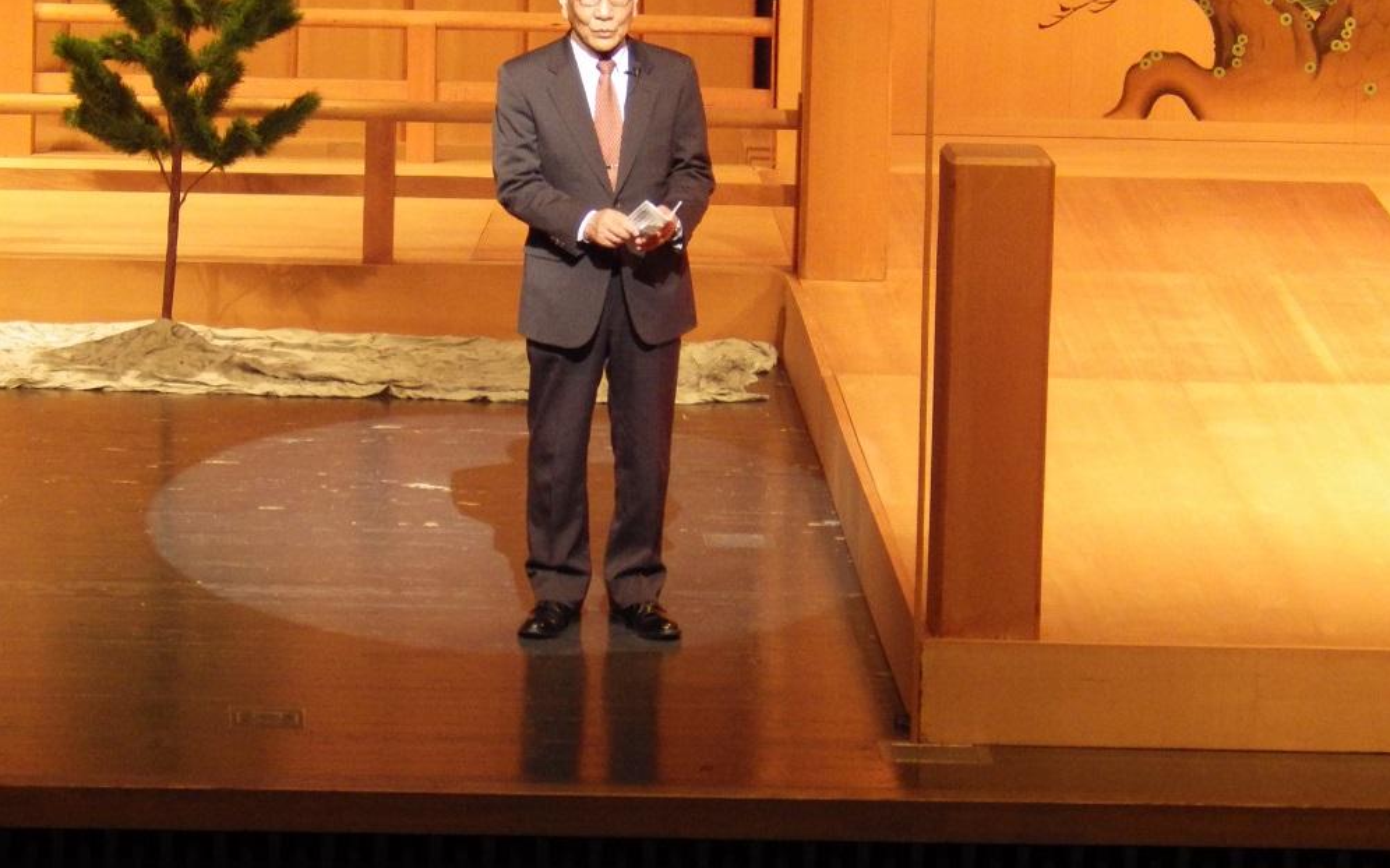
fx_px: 11286
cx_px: 696
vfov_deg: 4.4
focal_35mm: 298
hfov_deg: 7.0
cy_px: 388
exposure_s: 1/40
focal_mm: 50.1
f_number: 5.8
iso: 800
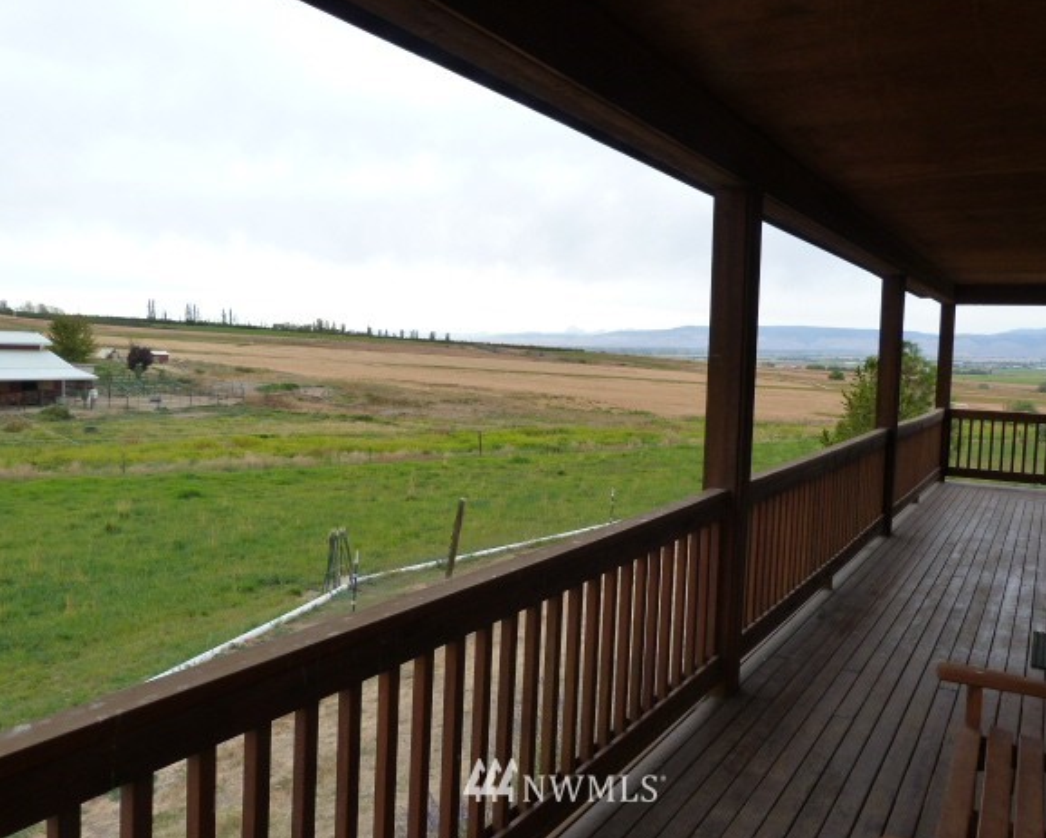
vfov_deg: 53.2
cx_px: 565
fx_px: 836
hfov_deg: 64.0
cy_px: 414
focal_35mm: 27
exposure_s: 1/125
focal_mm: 4.5
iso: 125
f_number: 4
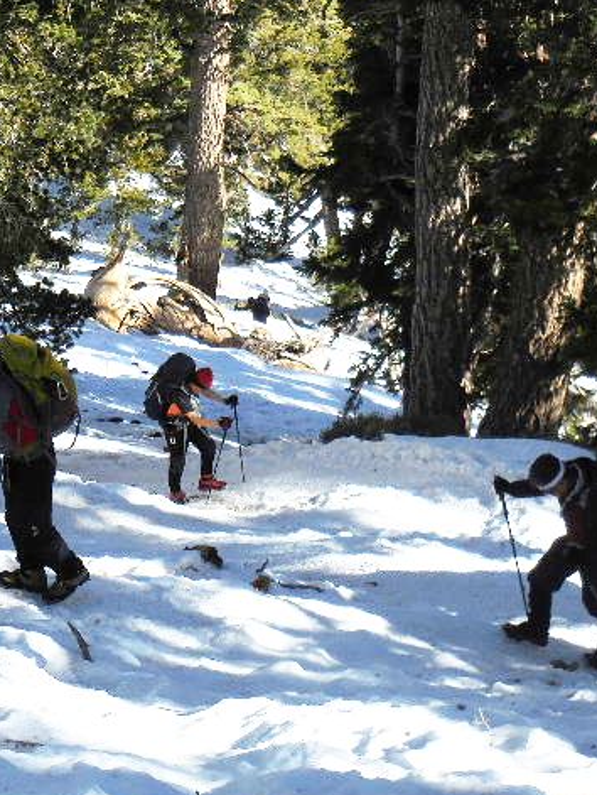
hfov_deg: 11.1
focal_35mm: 134
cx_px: 277
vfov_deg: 14.7
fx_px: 3077
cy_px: 396
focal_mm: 14.5
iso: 125
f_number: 4.9
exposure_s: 1/1000
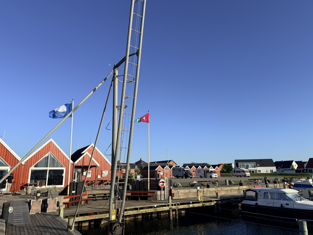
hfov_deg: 71.6
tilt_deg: +15.2
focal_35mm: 24
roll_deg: +0.7
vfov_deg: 56.8
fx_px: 217
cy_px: 118
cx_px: 156
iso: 80
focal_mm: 6.76
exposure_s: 1/4975
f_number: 1.78
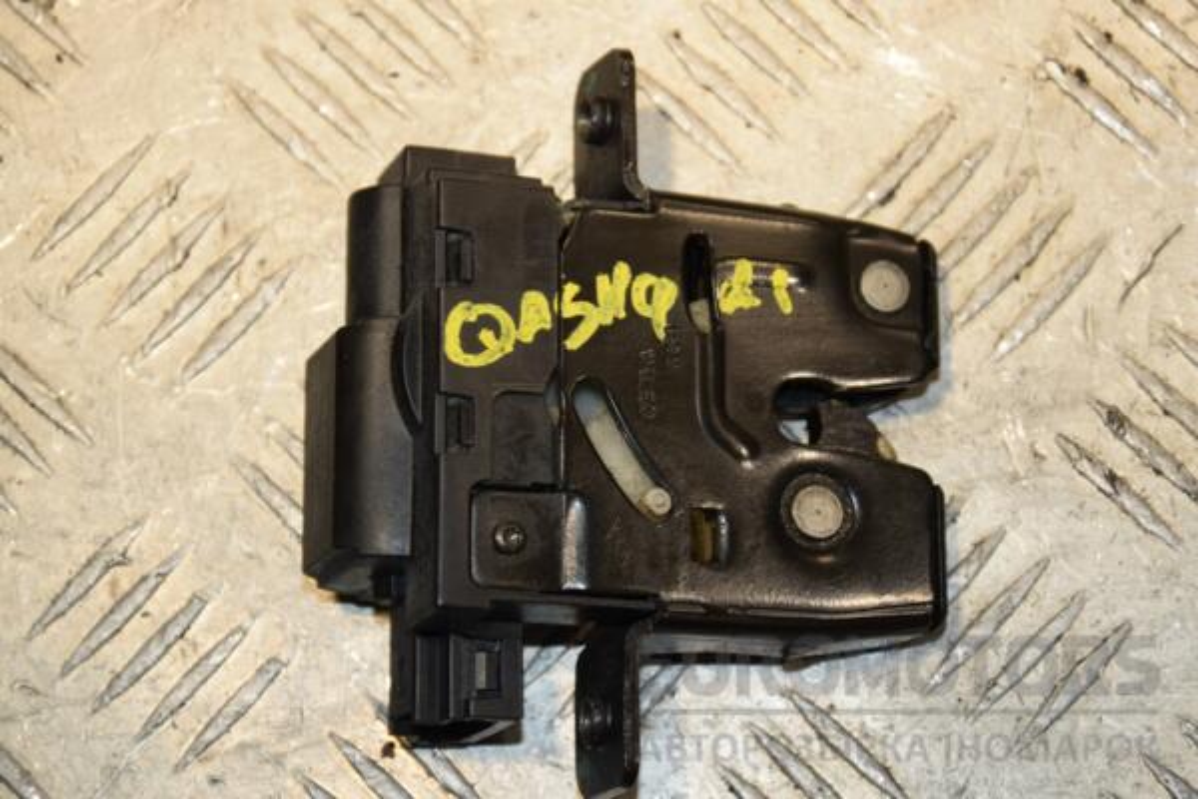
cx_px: 599
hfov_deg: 18.2
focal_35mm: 112
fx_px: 3743
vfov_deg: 12.2
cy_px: 400
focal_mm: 75
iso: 800
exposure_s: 1/200
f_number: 7.1
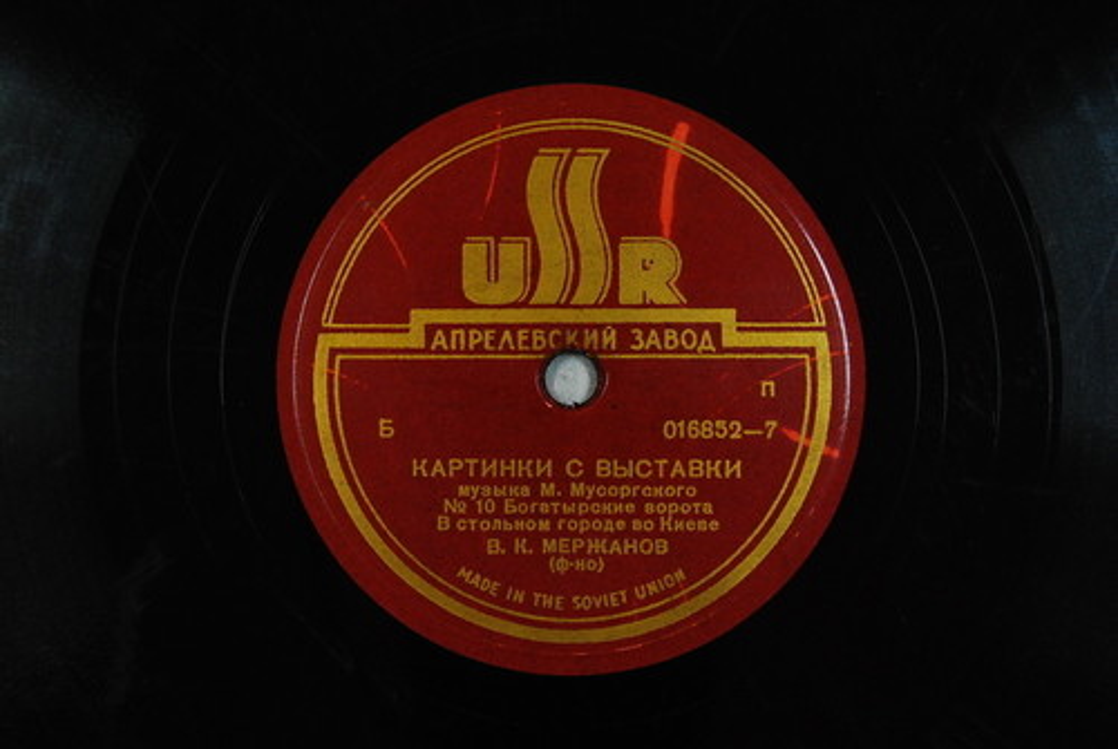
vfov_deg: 19.0
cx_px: 559
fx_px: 2239
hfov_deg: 28.0
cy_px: 374
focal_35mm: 72
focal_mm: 48
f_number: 8
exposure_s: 1/30
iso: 1100
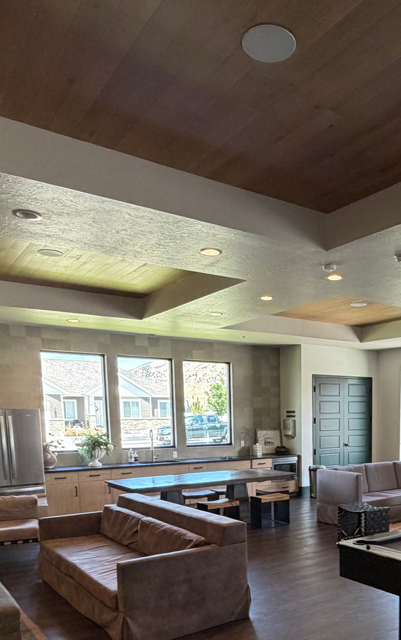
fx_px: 542
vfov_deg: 57.8
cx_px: 305
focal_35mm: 31
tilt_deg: -6.3
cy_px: 487
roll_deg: +0.5
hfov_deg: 39.4
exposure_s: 1/120
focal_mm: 2.22
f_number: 2.2
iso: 320
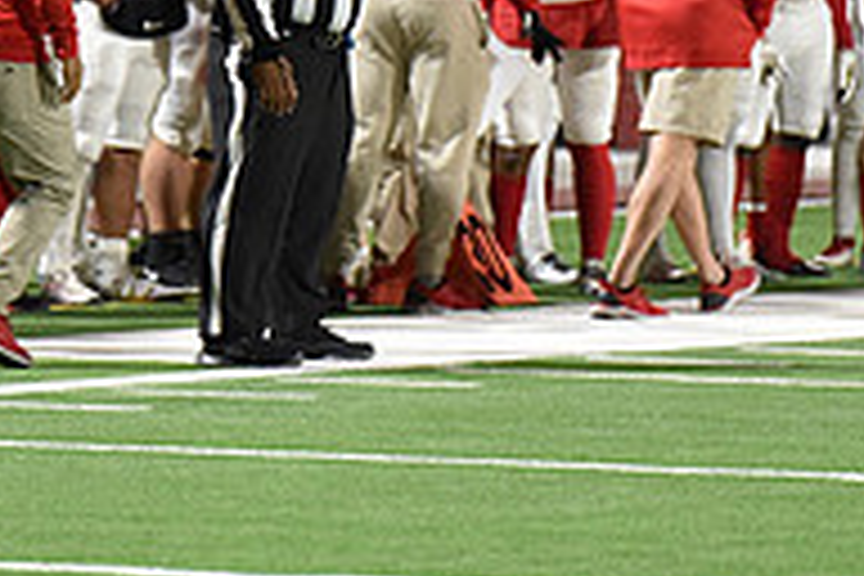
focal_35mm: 603
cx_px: 310
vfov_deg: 2.3
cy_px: -106
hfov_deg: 3.4
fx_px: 14471
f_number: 2.8
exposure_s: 1/500
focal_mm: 200
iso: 5600
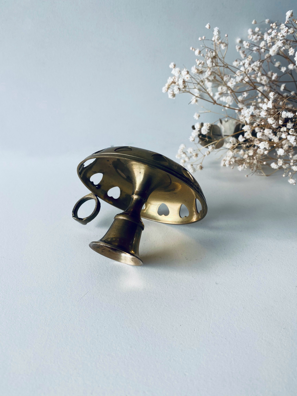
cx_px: 148
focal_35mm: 26
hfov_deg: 53.1
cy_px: 198
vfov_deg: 67.3
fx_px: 297
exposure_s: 1/122
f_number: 1.8
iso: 32
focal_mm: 4.25
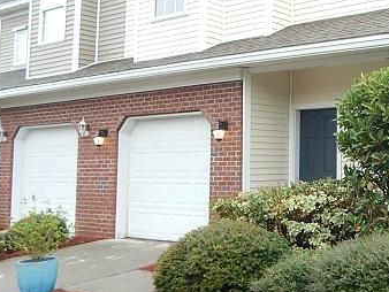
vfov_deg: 27.9
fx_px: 585
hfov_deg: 33.7
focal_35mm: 52
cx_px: 388
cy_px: 99
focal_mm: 4
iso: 125
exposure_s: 1/125
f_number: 3
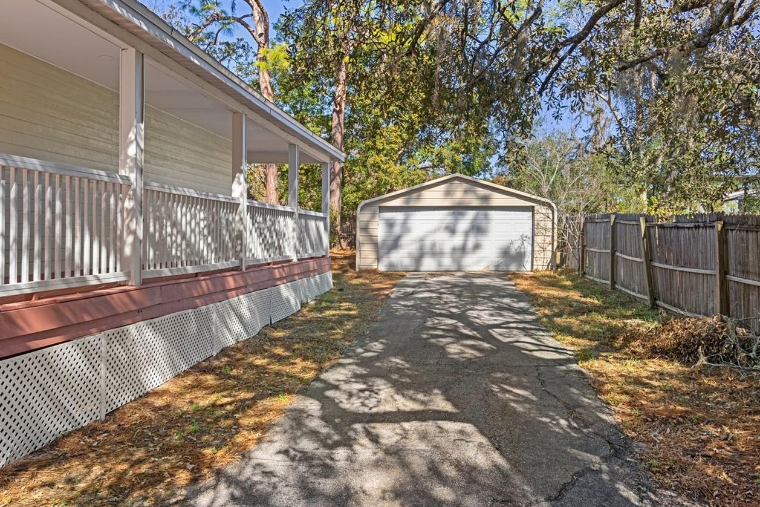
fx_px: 591
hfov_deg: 65.4
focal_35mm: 28
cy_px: 248
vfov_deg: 46.4
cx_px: 413
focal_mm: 22
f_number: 8
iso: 320
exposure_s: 1/250
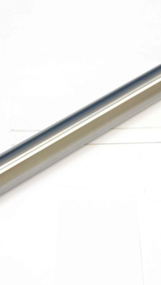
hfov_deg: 21.0
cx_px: 54
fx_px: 433
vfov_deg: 36.6
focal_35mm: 57
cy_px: 143
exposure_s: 1/80
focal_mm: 24
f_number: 7.1
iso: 3200
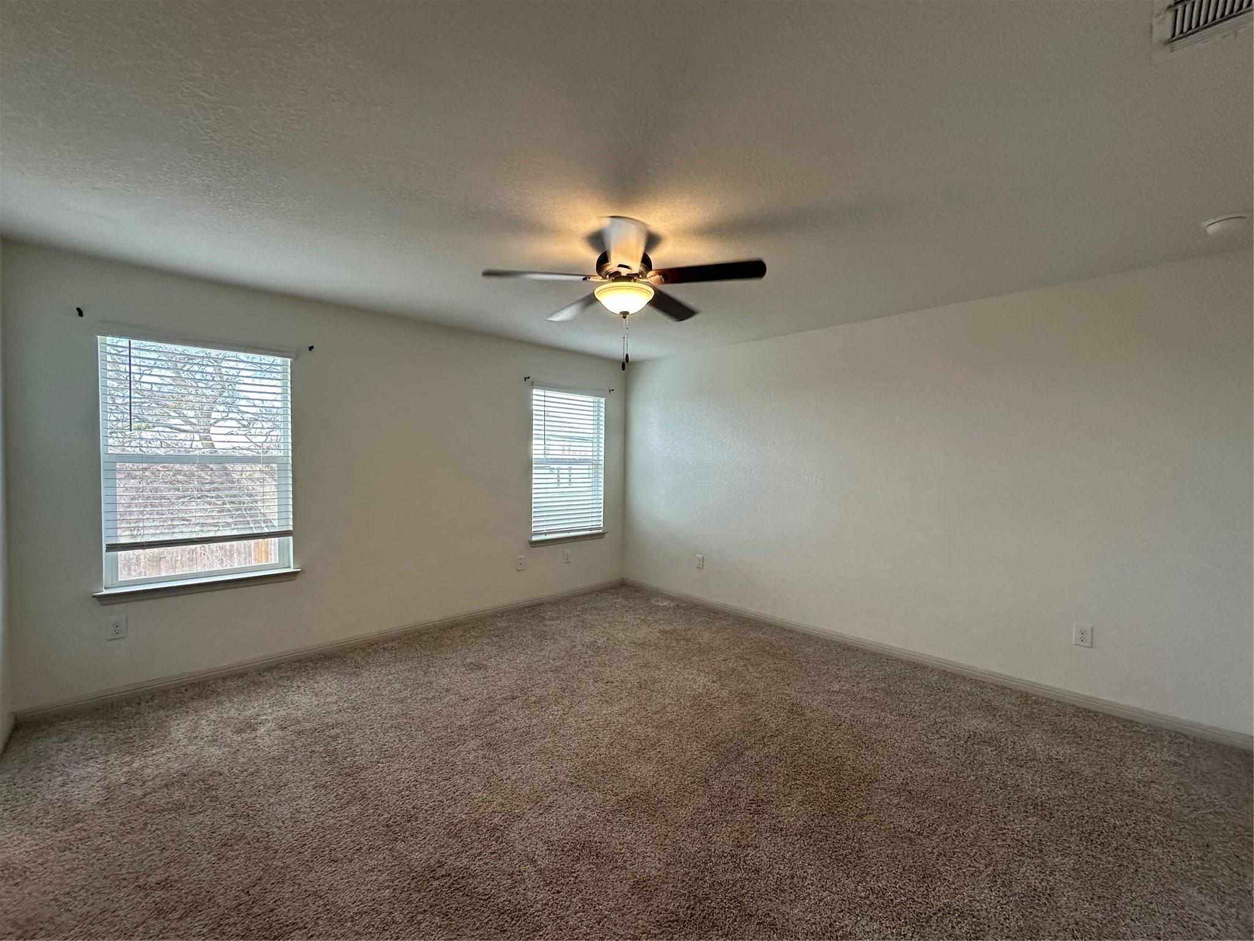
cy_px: 470
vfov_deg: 85.7
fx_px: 507
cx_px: 627
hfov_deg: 102.1
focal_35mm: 14
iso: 200
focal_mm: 2.22
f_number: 2.2
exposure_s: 1/120
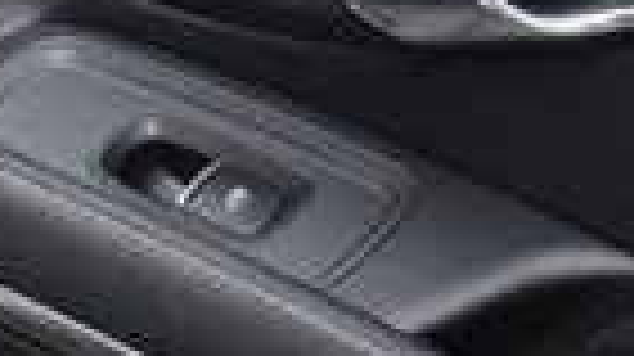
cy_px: 210
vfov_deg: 4.1
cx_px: 1299
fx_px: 4988
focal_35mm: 297
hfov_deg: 7.0
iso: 1400
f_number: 4.5
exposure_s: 1/40
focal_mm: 26
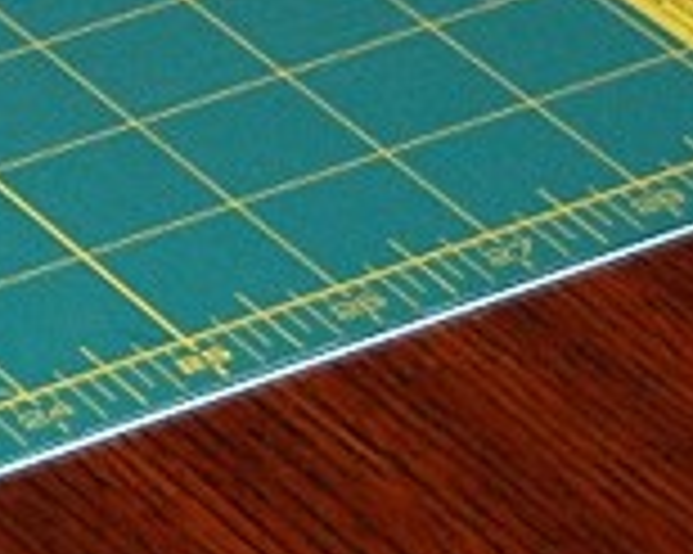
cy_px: -554
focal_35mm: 401
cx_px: -558
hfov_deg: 4.8
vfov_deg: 3.8
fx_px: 8228
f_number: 5.6
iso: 400
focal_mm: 55
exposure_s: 1/60
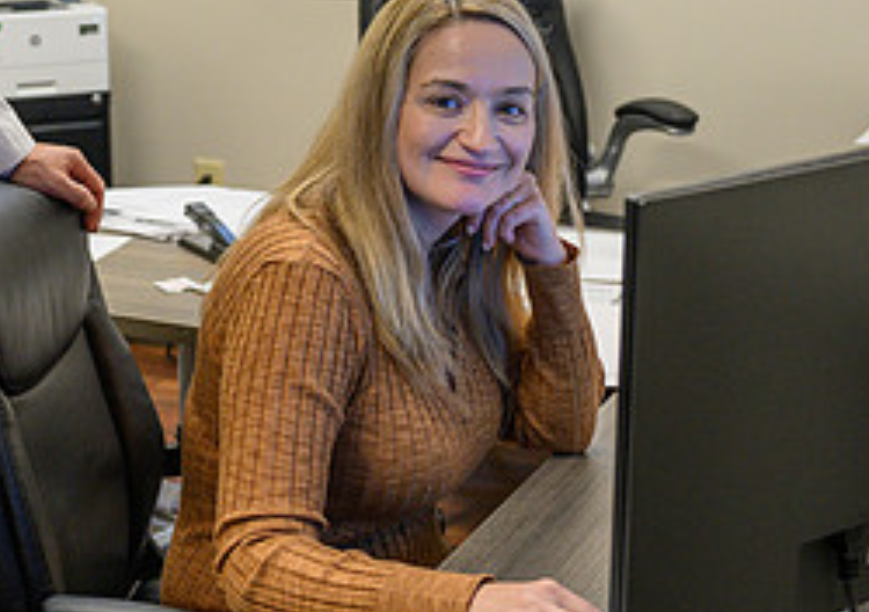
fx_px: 1867
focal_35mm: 76
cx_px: 154
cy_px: 158
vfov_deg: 18.5
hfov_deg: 25.7
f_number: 3.5
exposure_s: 1/100
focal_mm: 30
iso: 640
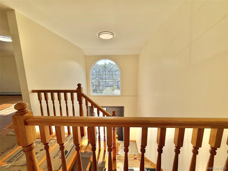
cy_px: 86
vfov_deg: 85.7
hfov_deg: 102.1
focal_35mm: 14
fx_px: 92
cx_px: 114
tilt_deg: -9.0
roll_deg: +0.7
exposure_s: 1/585
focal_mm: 2.22
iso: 50
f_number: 2.2
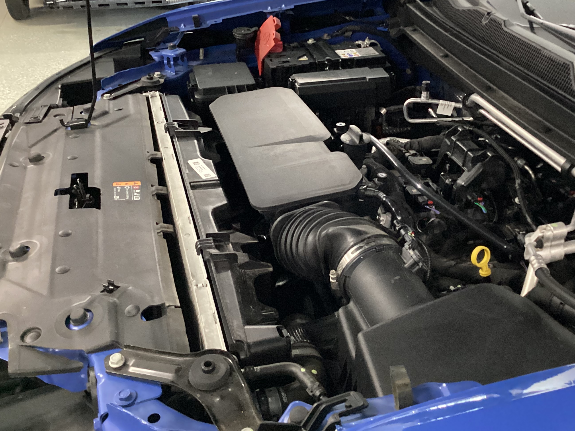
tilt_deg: -30.5
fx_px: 648
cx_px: 323
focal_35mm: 39
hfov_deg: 47.8
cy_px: 187
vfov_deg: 36.8
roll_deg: -1.1
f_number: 2.4
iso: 400
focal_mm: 3.3
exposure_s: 1/40
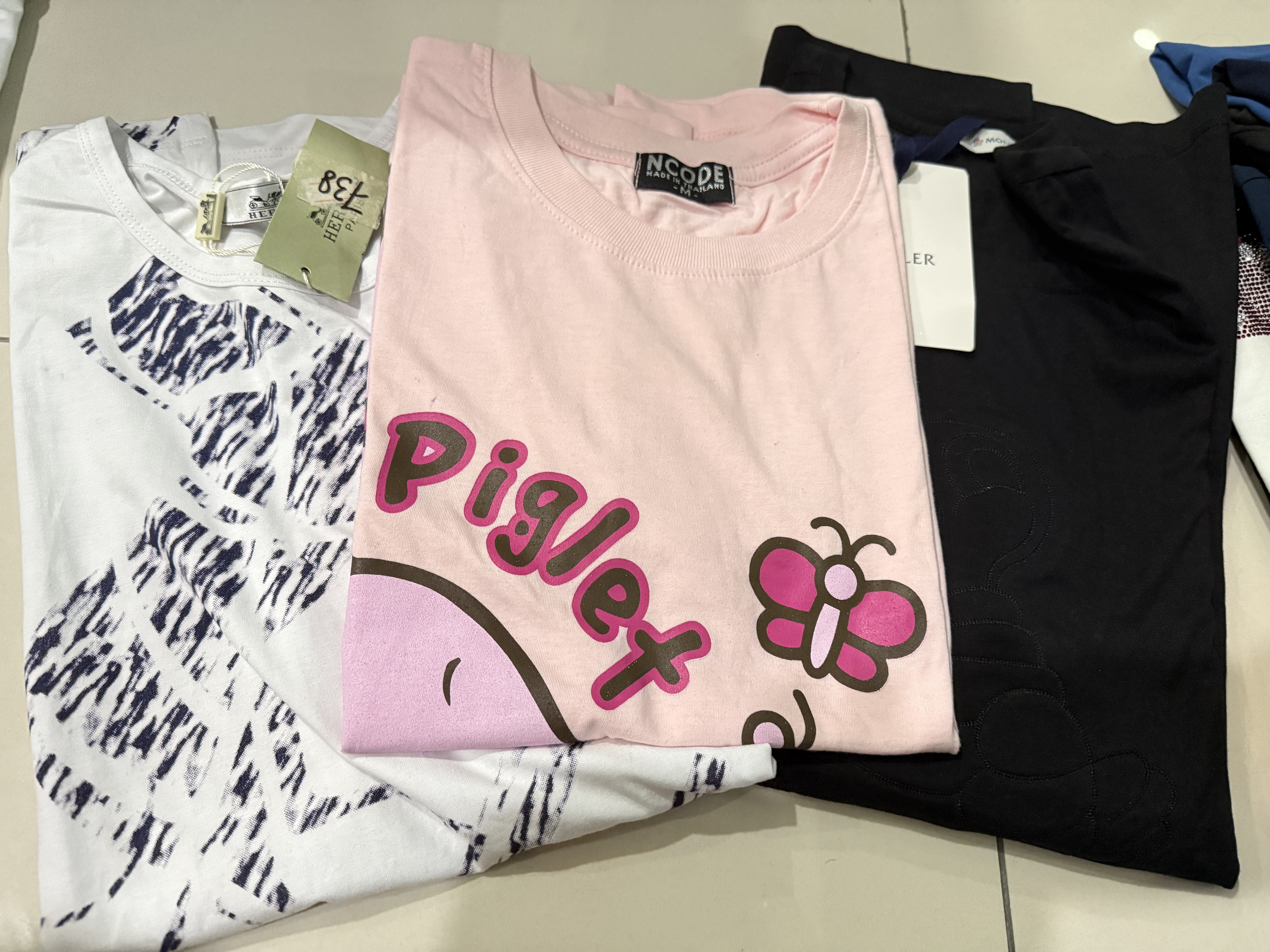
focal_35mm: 24
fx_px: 881
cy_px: 476
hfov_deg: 71.6
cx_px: 635
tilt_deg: -66.4
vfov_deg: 56.8
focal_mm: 6.76
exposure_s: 1/60
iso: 800
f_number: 1.78
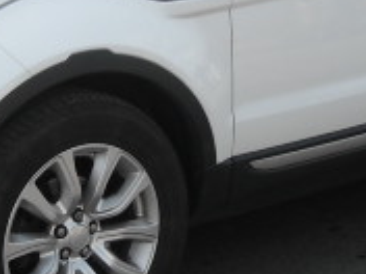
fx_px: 1343
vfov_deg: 11.6
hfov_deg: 15.5
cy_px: 23
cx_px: 106
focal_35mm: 127
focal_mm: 5.7
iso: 80
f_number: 5.6
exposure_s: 1/250
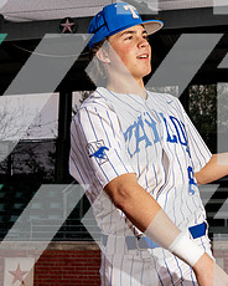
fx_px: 700
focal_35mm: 83
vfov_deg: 22.9
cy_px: 100
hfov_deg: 18.3
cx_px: 193
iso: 500
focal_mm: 35
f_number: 5
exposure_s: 1/250
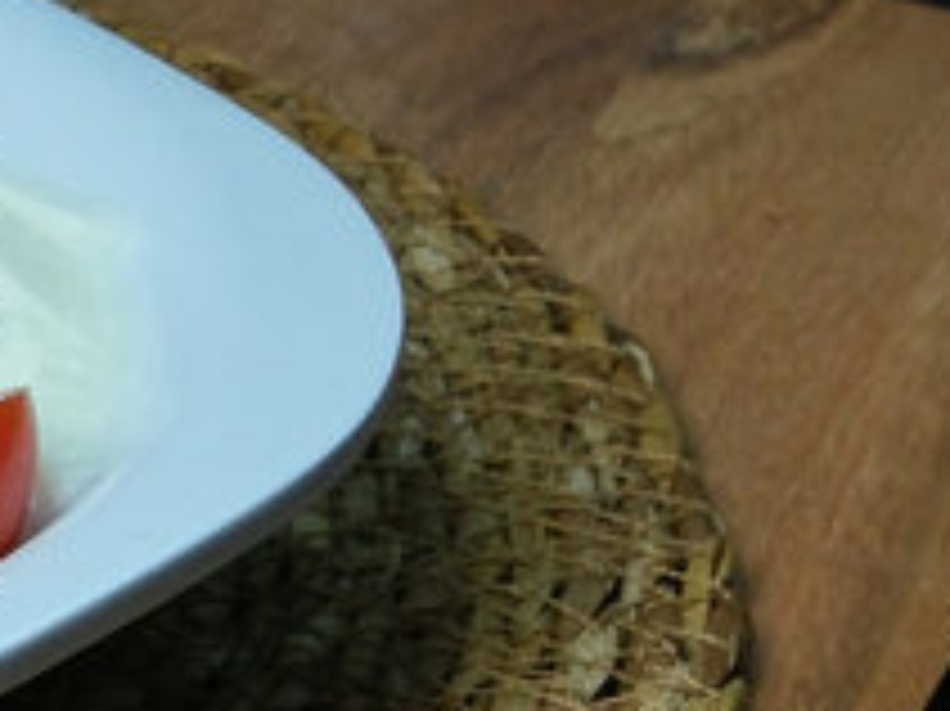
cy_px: 646
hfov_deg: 8.3
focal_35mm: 223
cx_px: -1130
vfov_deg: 6.6
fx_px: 6117
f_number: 8
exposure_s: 1/125
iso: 1250
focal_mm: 23
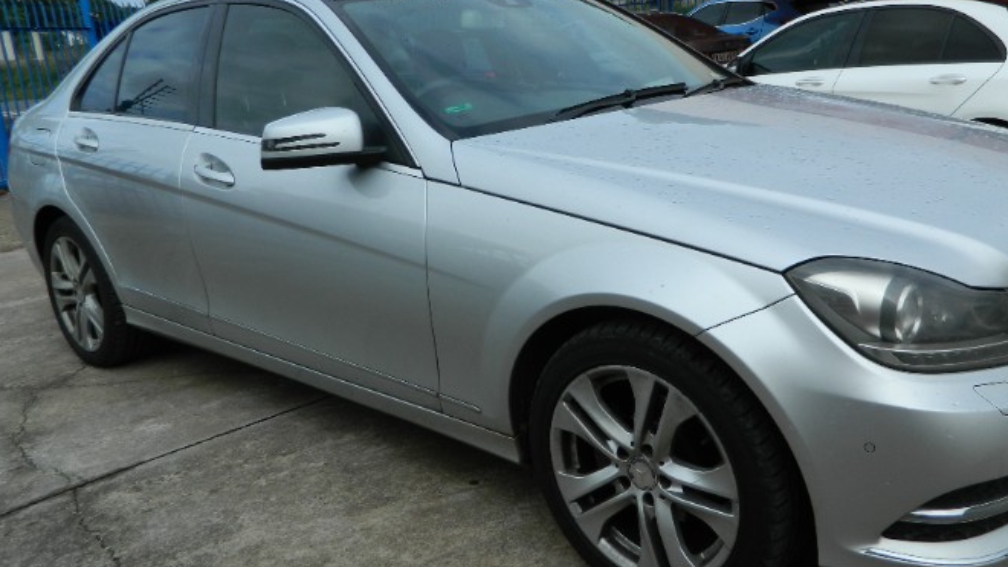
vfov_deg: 35.6
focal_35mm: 33
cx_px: 582
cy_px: 246
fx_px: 882
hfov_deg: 59.2
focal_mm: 4.5
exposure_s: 1/640
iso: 80
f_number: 3.1
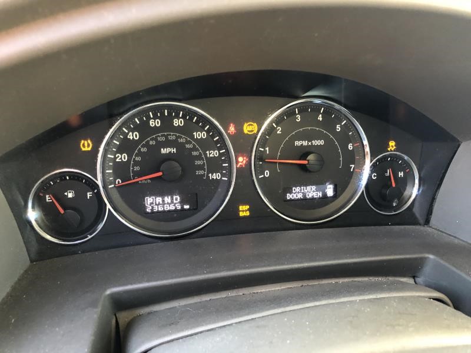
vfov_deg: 49.7
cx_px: 236
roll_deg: -1.8
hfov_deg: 63.4
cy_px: 176
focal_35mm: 28
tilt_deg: -25.1
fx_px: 381
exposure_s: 1/13
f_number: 1.8
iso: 100
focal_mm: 3.99
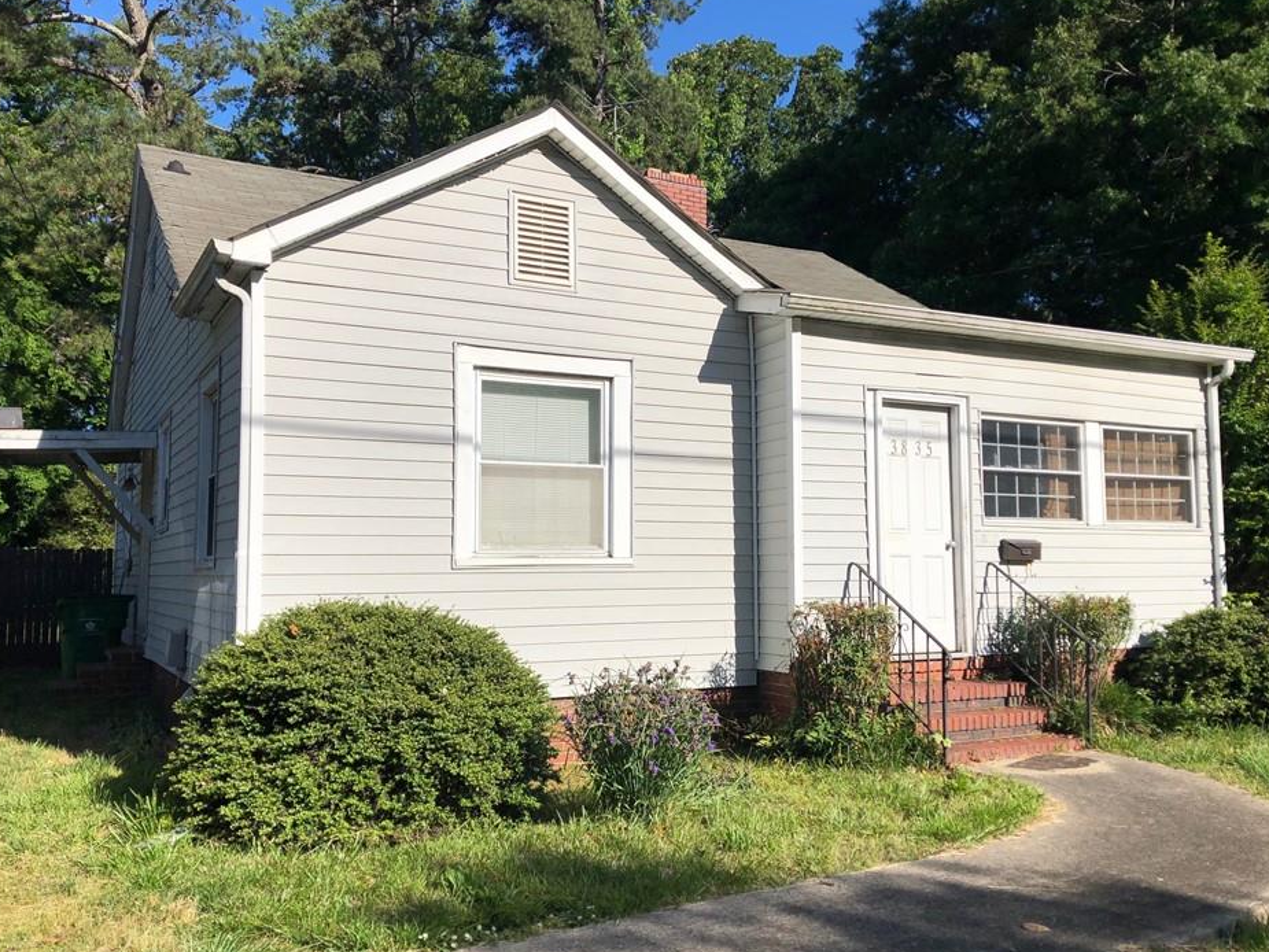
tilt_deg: +3.8
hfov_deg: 58.3
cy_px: 509
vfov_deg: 45.4
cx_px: 659
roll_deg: +1.1
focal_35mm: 31
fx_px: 1137
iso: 25
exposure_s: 1/4049
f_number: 1.8
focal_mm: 3.99
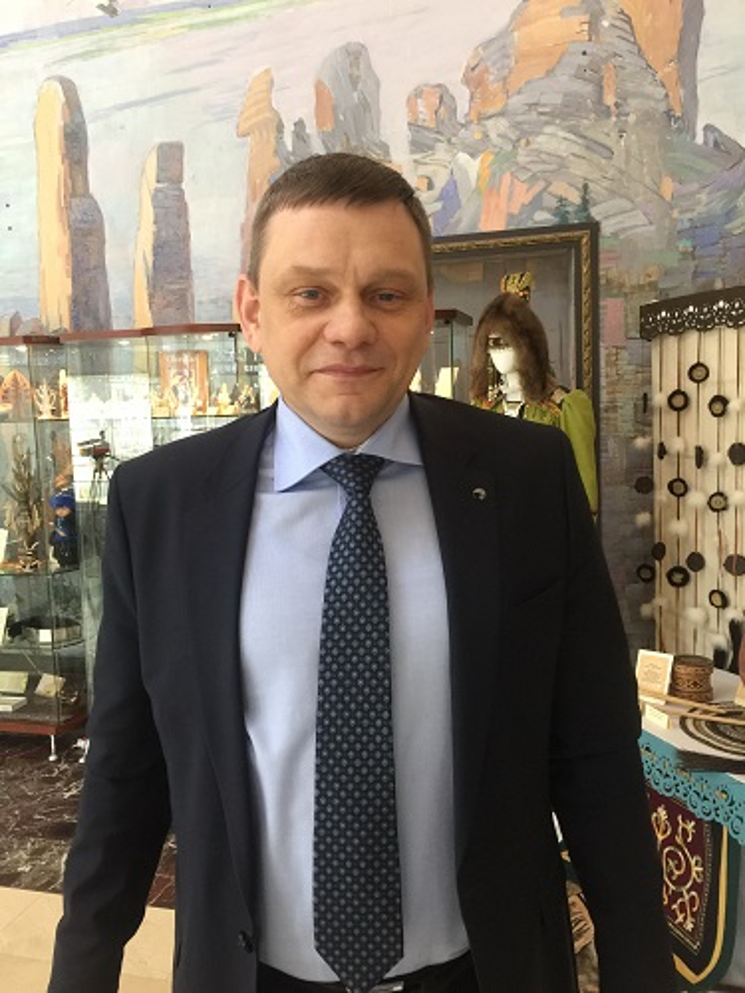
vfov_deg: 61.7
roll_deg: +2.8
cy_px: 496
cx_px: 372
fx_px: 832
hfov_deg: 48.2
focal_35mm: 29
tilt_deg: -5.9
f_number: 2.2
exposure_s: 1/17
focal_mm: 4.15
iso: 100
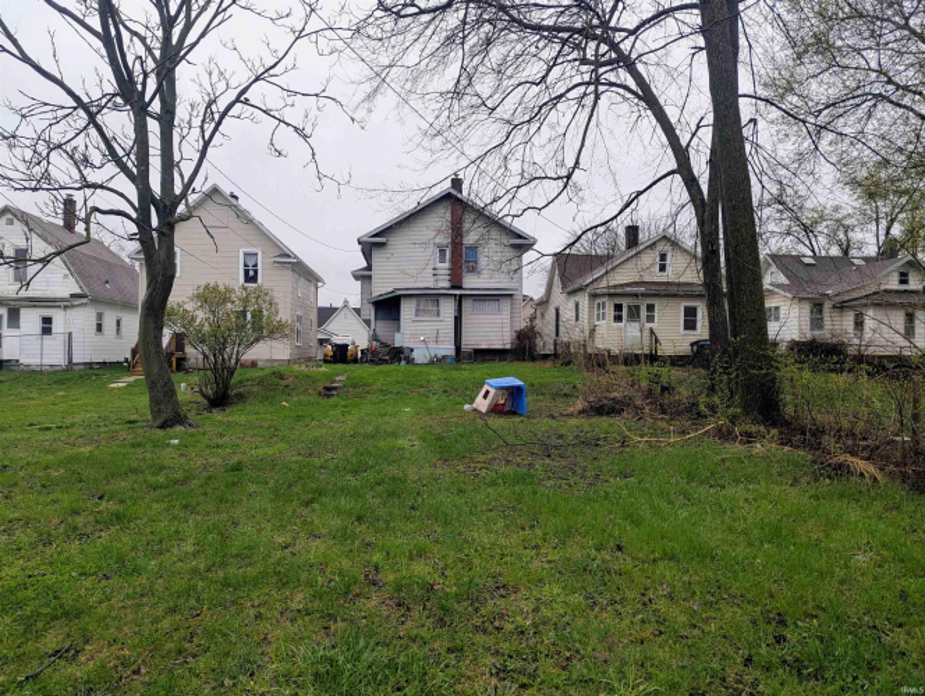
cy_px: 348
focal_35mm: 24
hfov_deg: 71.5
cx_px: 462
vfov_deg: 56.9
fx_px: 642
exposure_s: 1/179
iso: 45
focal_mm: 6.81
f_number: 1.85
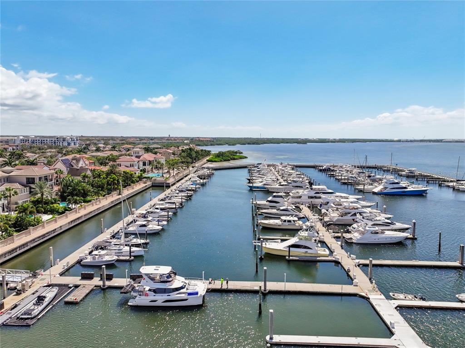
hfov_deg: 71.6
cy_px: 174
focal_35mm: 24
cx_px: 232
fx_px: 322
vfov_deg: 56.7
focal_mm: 12.3
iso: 400
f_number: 2.8
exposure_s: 1/6400
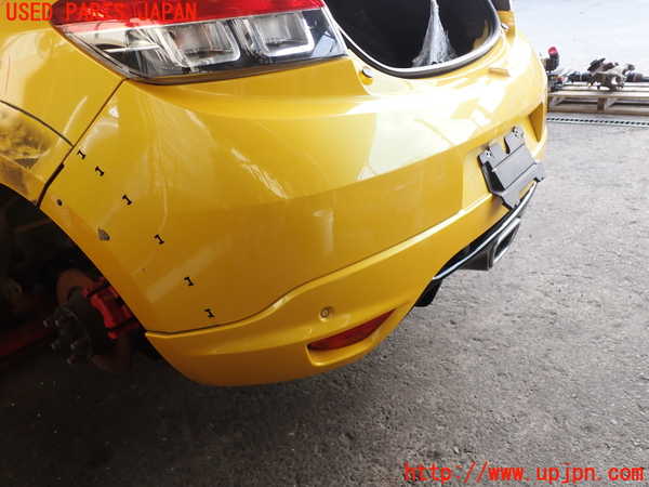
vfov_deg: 46.8
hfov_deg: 60.0
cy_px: 244
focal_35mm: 30
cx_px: 324
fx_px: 562
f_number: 3.2
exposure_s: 1/80
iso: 100
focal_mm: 5.4
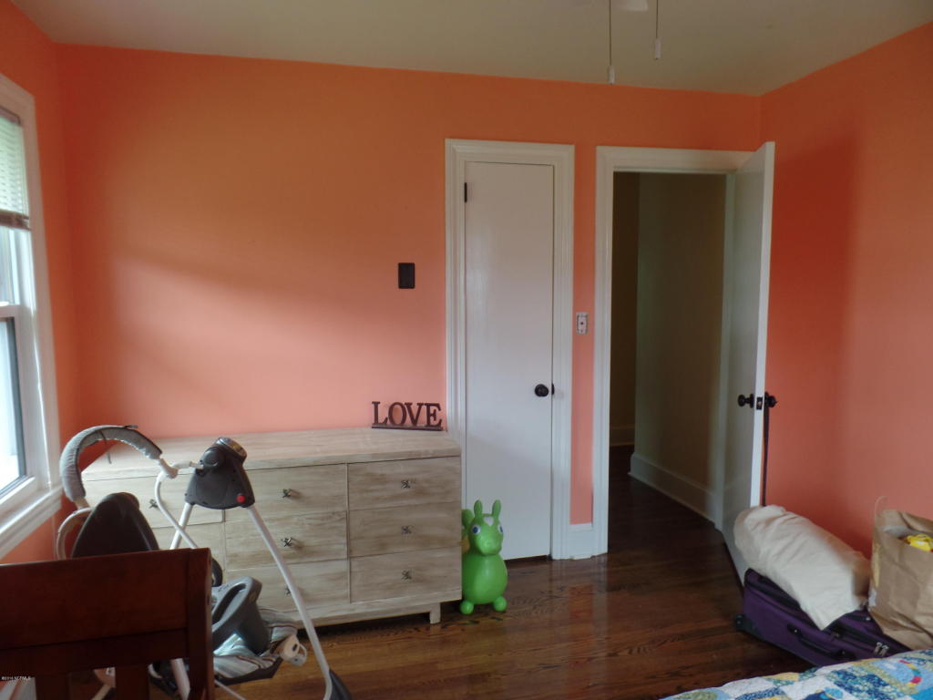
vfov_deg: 58.9
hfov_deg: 73.9
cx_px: 466
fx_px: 620
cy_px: 350
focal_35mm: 23
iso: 80
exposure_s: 1/30
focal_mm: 4.1
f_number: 2.8
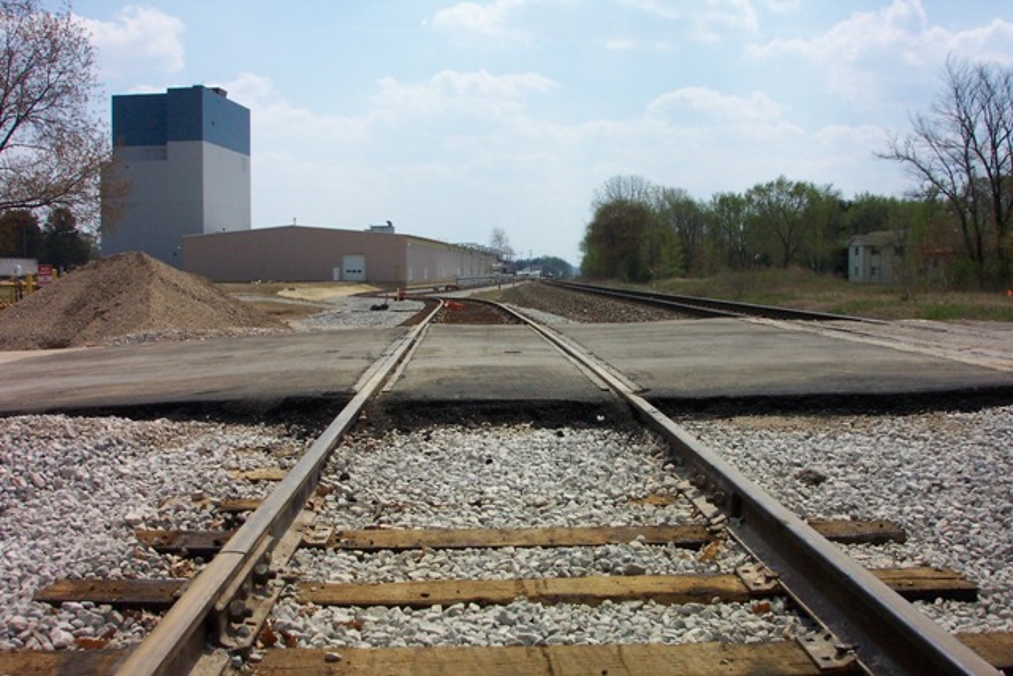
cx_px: 506
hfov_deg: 54.4
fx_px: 985
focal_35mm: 35
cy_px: 338
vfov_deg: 37.9
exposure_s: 1/500
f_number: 9.5
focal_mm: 7.5
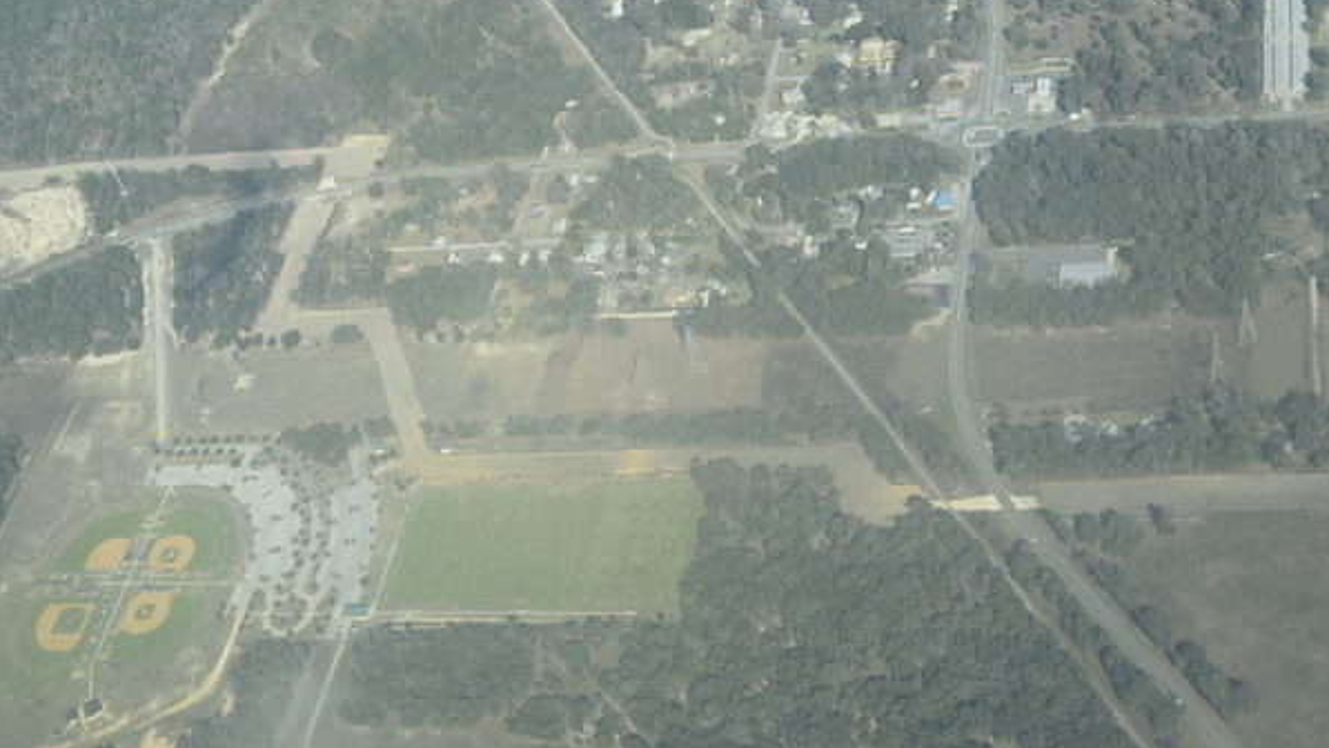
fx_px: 2115
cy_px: 361
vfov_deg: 20.1
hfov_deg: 34.9
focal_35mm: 60
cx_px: 663
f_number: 9
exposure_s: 1/320
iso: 200
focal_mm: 38
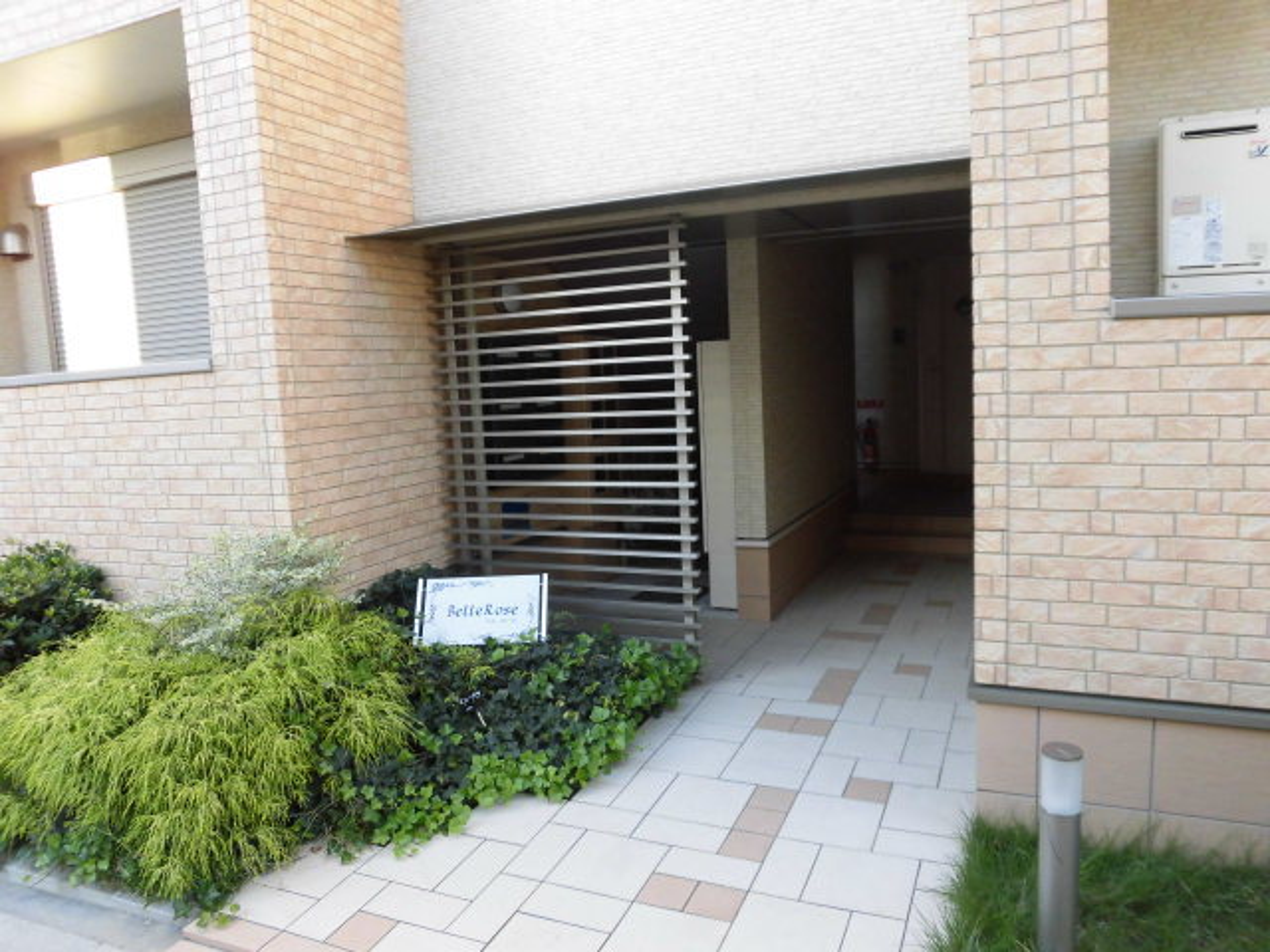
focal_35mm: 24
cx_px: 635
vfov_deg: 56.8
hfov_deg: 71.6
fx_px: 881
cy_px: 476
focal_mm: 4.3
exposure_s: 1/80
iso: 125
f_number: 3.1
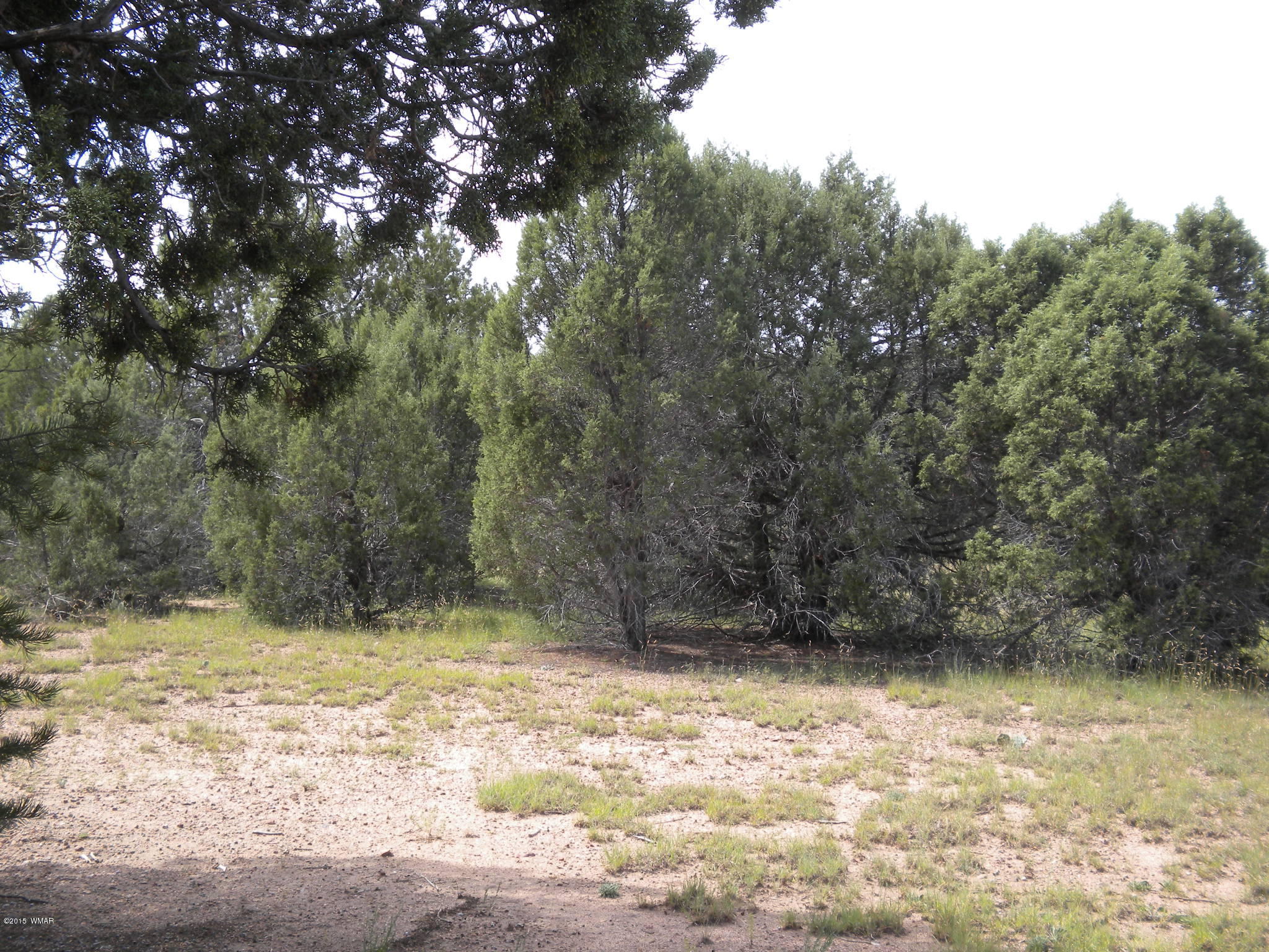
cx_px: 634
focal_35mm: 52
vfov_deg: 28.0
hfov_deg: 36.8
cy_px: 476
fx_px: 1906
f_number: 5.6
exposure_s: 1/133
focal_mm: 9.3
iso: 80
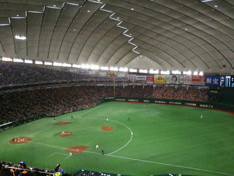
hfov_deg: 60.0
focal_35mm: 30
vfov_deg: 46.8
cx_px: 117
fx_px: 203
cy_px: 88
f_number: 2.2
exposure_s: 1/120
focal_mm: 4
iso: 100
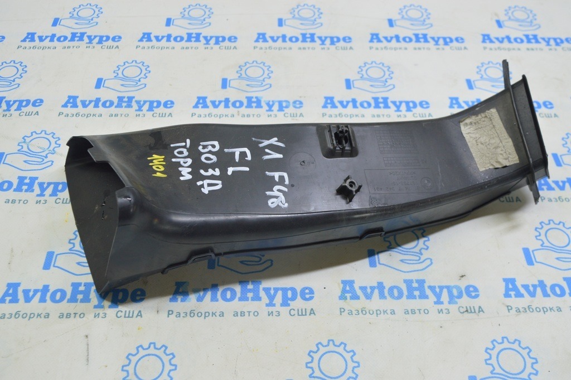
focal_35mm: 36
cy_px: 190
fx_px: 571
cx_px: 286
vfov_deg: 36.8
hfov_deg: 53.2
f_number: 5.6
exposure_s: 1/20
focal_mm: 24
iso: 400
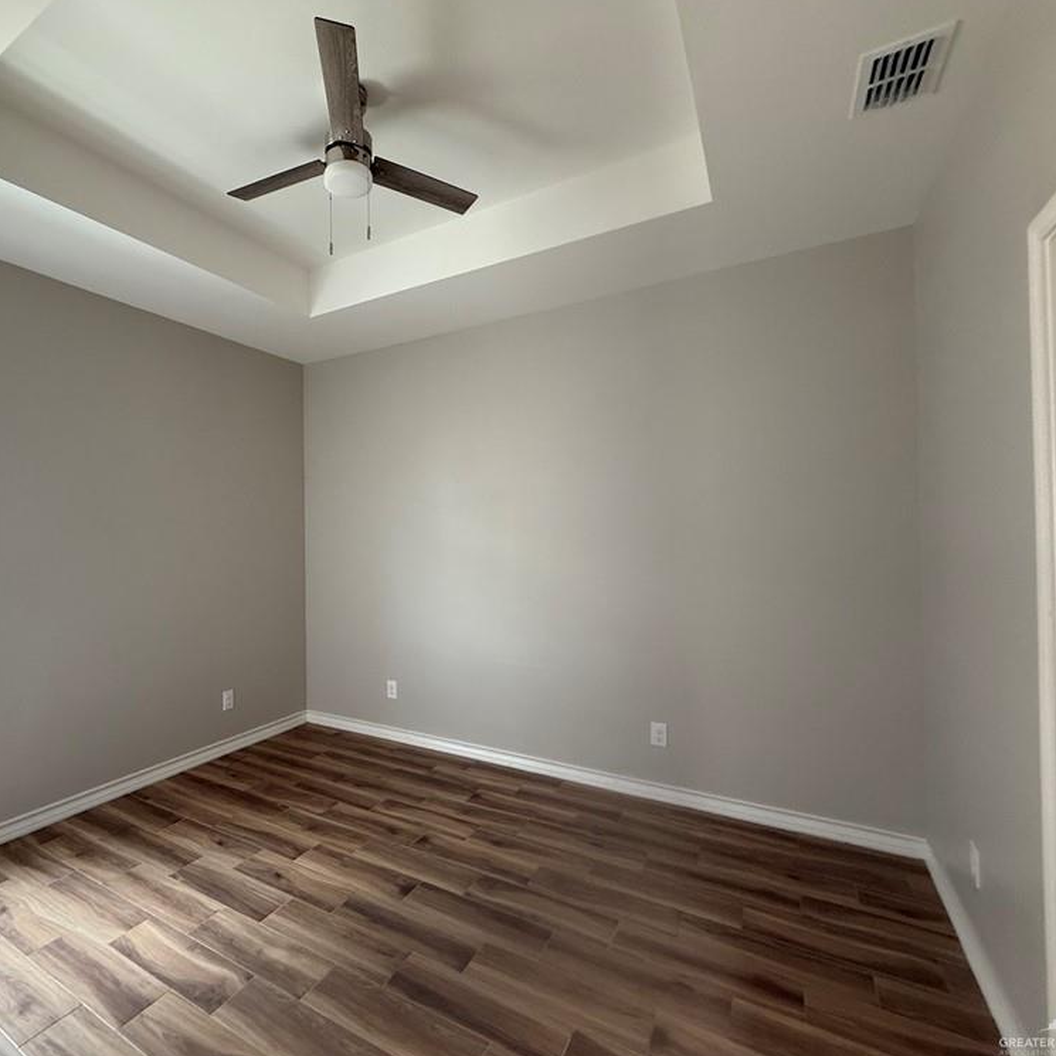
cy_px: 529
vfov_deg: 84.0
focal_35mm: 17
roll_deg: +0.4
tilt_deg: +1.0
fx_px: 587
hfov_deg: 82.5
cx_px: 403
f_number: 2.2
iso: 320
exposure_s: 1/65
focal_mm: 2.22
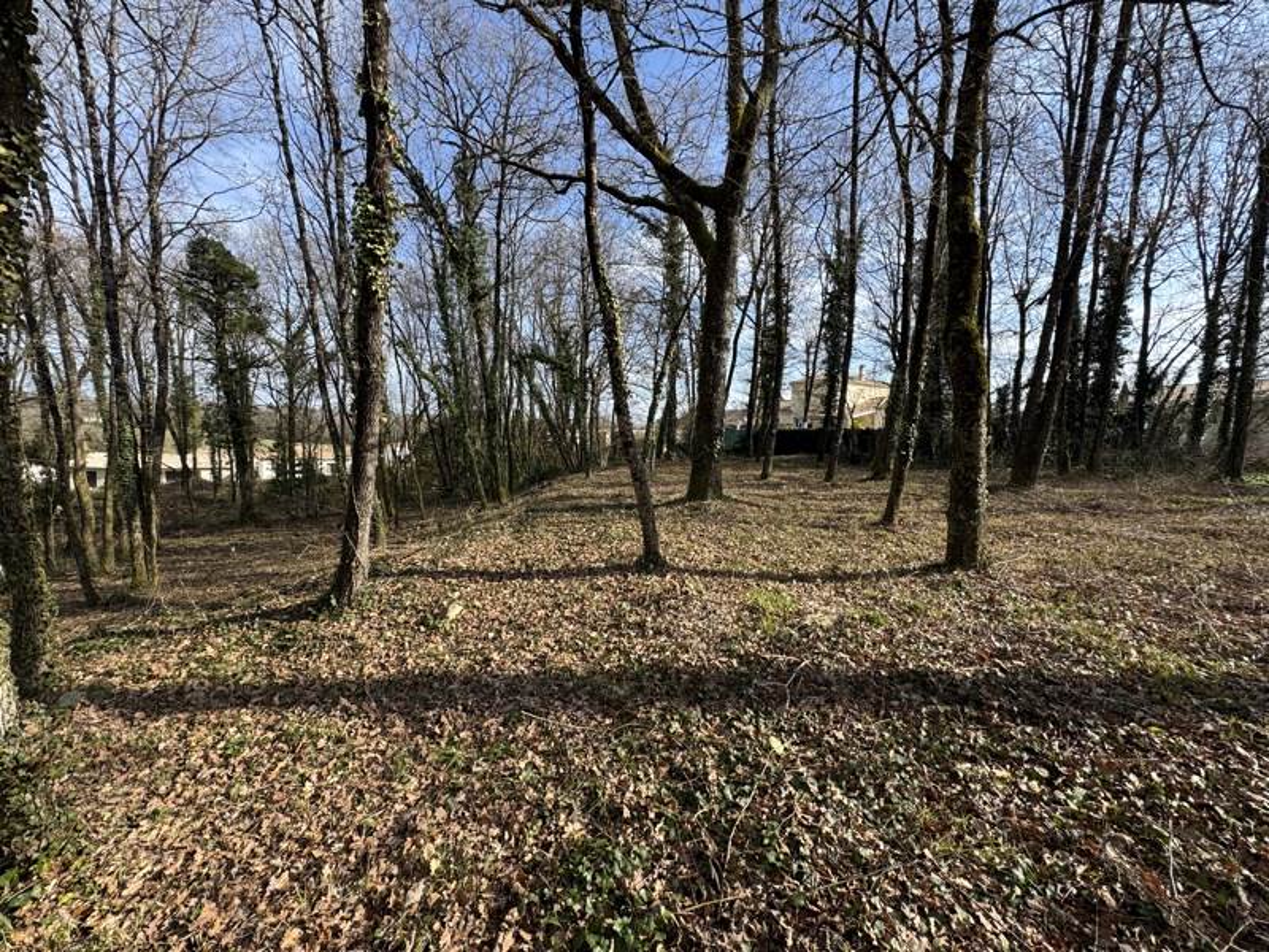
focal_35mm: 14
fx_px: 513
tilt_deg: -3.4
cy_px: 476
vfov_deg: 85.7
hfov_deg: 102.1
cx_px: 634
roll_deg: -1.6
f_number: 2.2
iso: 50
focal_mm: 2.22
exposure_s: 1/646
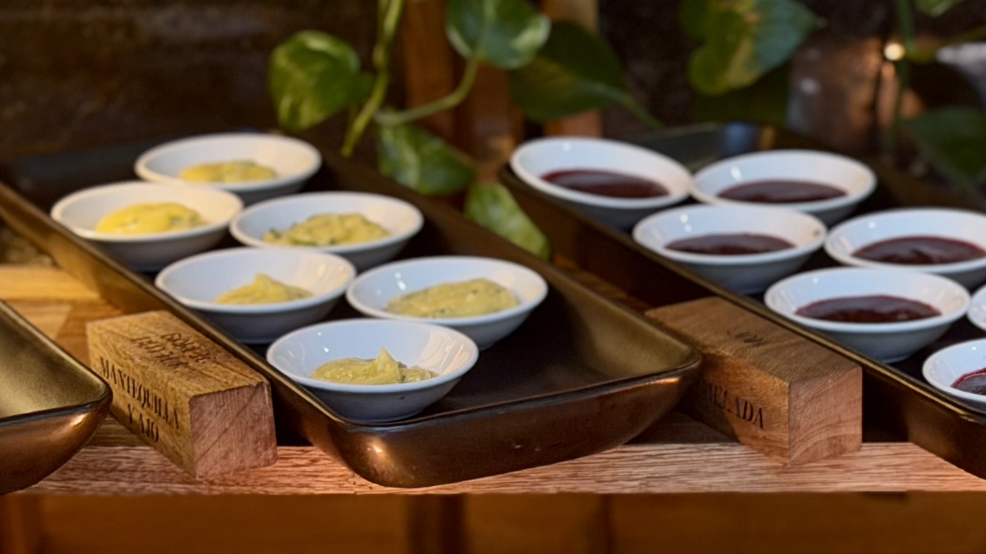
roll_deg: +1.0
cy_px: 775
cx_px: 684
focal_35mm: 129
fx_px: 3372
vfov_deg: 9.2
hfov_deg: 16.6
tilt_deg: -26.1
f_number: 1.78
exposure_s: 1/40
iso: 200
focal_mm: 6.76
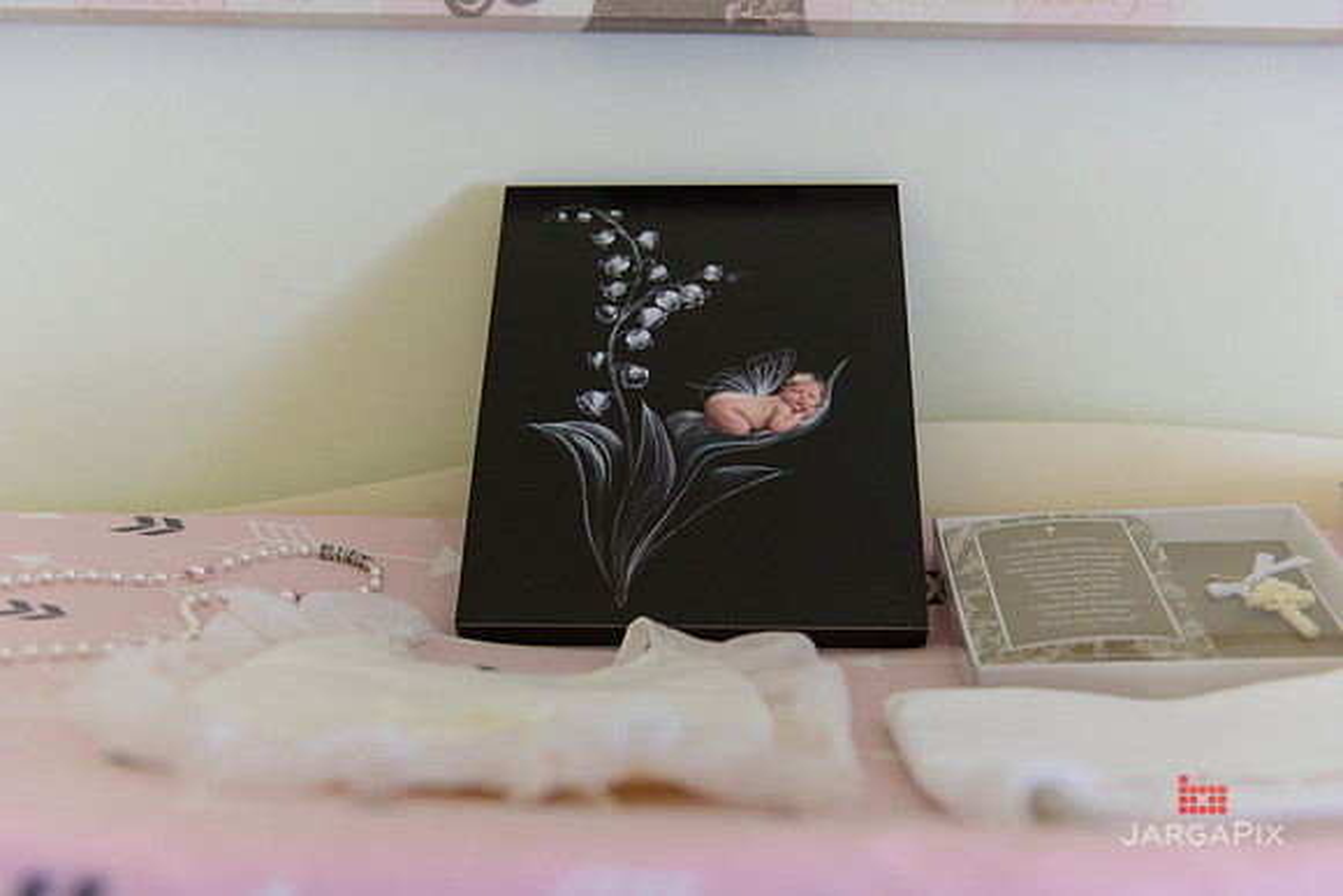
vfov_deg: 31.9
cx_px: 672
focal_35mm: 42
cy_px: 448
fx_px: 1567
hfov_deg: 46.4
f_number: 3.2
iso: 1600
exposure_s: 1/125
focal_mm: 42
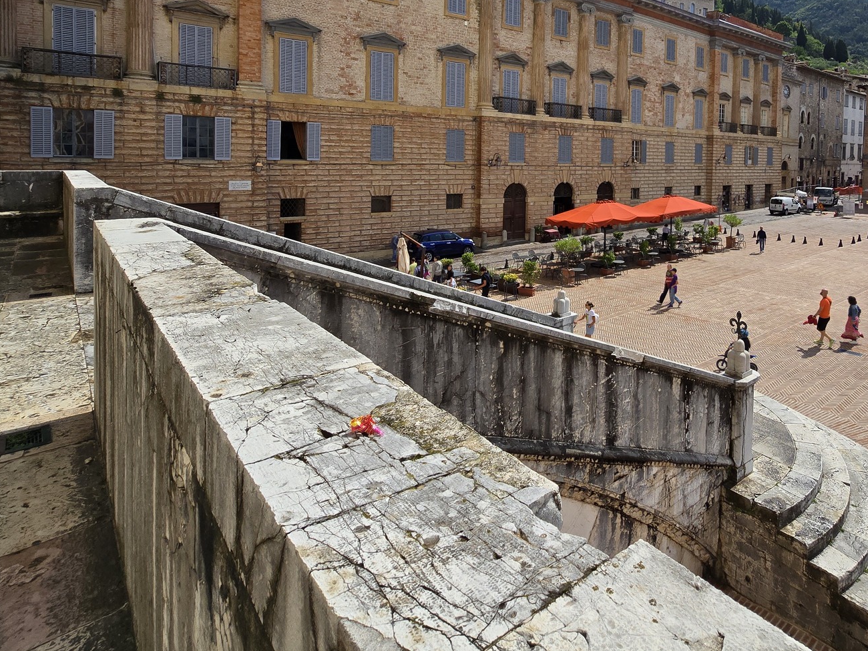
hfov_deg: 79.8
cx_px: 558
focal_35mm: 20
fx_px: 502
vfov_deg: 62.3
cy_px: 164
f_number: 2.2
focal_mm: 2.2
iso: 50
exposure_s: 1/3778
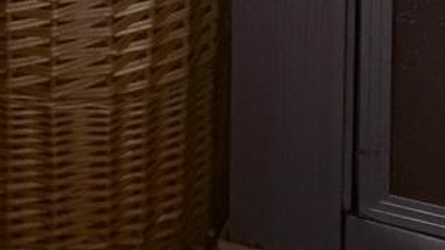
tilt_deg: -12.6
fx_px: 2406
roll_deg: +0.8
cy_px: -759
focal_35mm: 204
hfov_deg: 10.4
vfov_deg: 5.2
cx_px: -79
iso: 50
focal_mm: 4.15
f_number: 2.2
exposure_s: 1/30
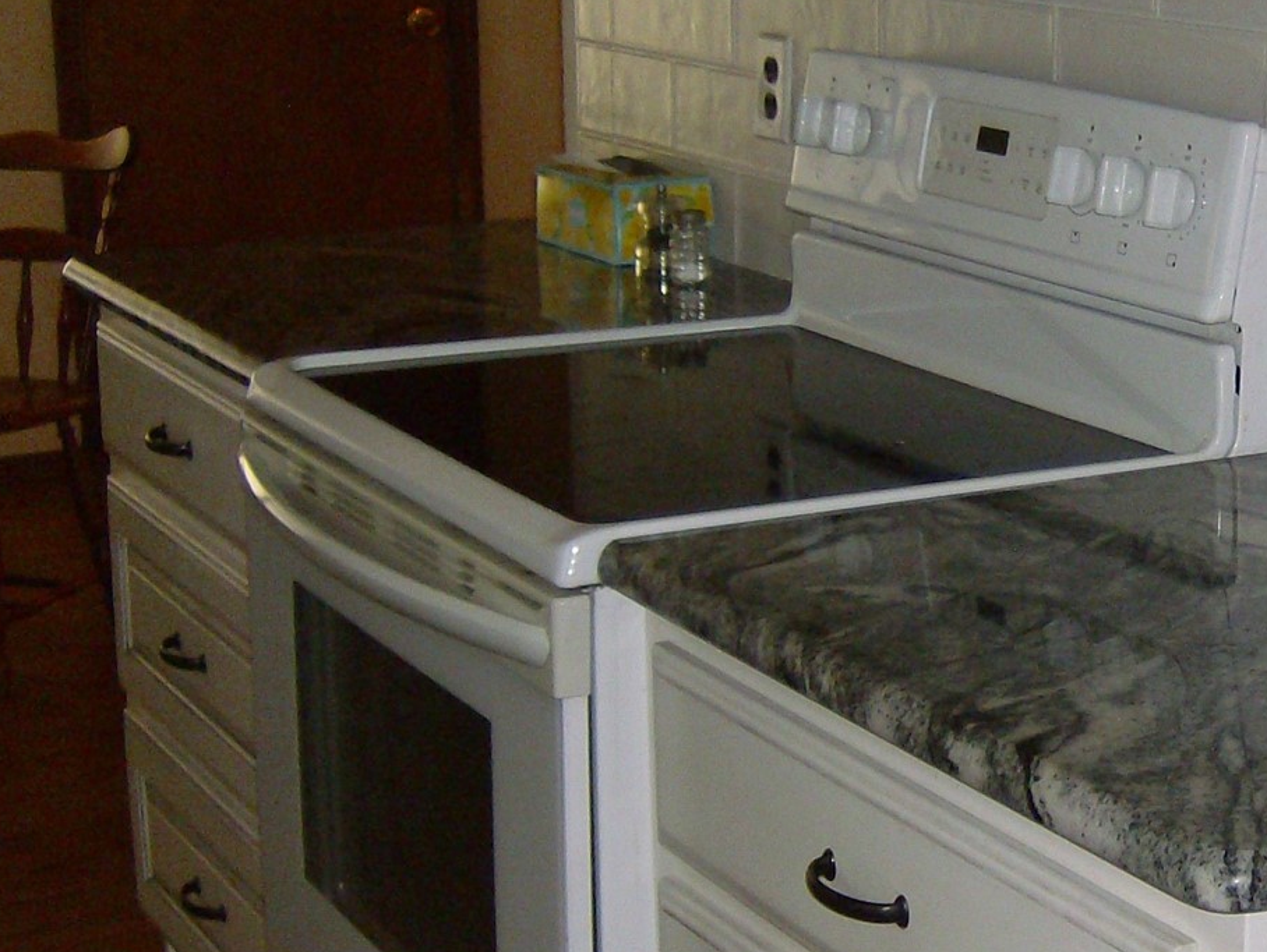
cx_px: 1247
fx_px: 2785
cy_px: 567
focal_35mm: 76
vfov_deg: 19.4
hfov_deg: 24.5
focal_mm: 6
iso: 200
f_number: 2.8
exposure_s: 1/60
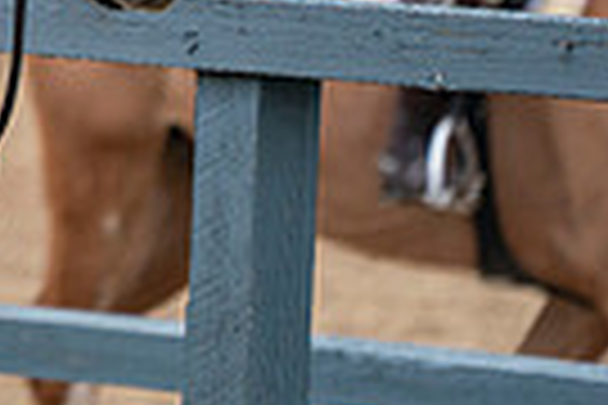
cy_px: -407
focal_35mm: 1716
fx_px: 28979
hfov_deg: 1.2
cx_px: -441
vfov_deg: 0.8
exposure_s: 1/500
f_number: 5.6
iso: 400
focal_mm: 400
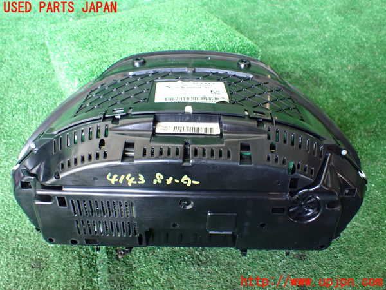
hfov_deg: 60.0
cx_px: 193
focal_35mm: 30
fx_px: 335
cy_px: 145
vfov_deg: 46.8
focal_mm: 5.4
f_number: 2.3
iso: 800
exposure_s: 1/80
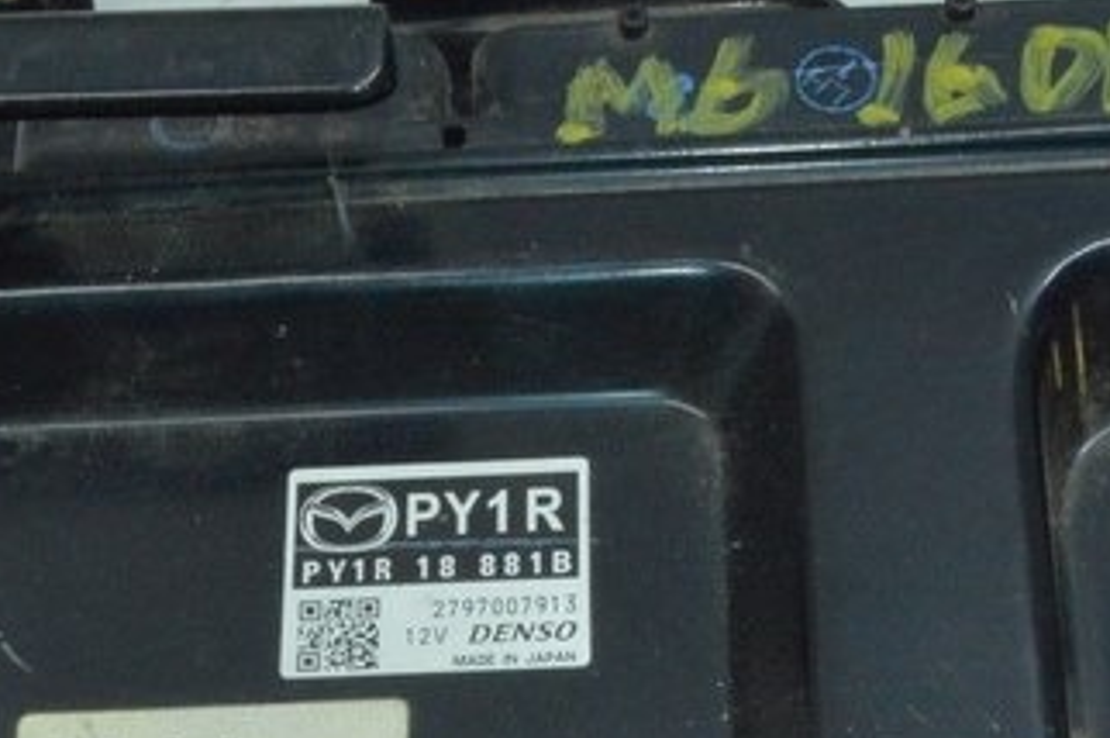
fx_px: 3234
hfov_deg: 19.5
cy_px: 743
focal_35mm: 105
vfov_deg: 12.8
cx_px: 517
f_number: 16
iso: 2500
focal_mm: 22
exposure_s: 1/60
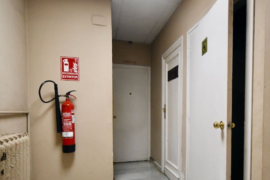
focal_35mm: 22
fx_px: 165
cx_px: 174
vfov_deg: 56.1
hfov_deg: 76.7
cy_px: 119
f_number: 4
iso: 1800
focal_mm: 10
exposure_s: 1/125
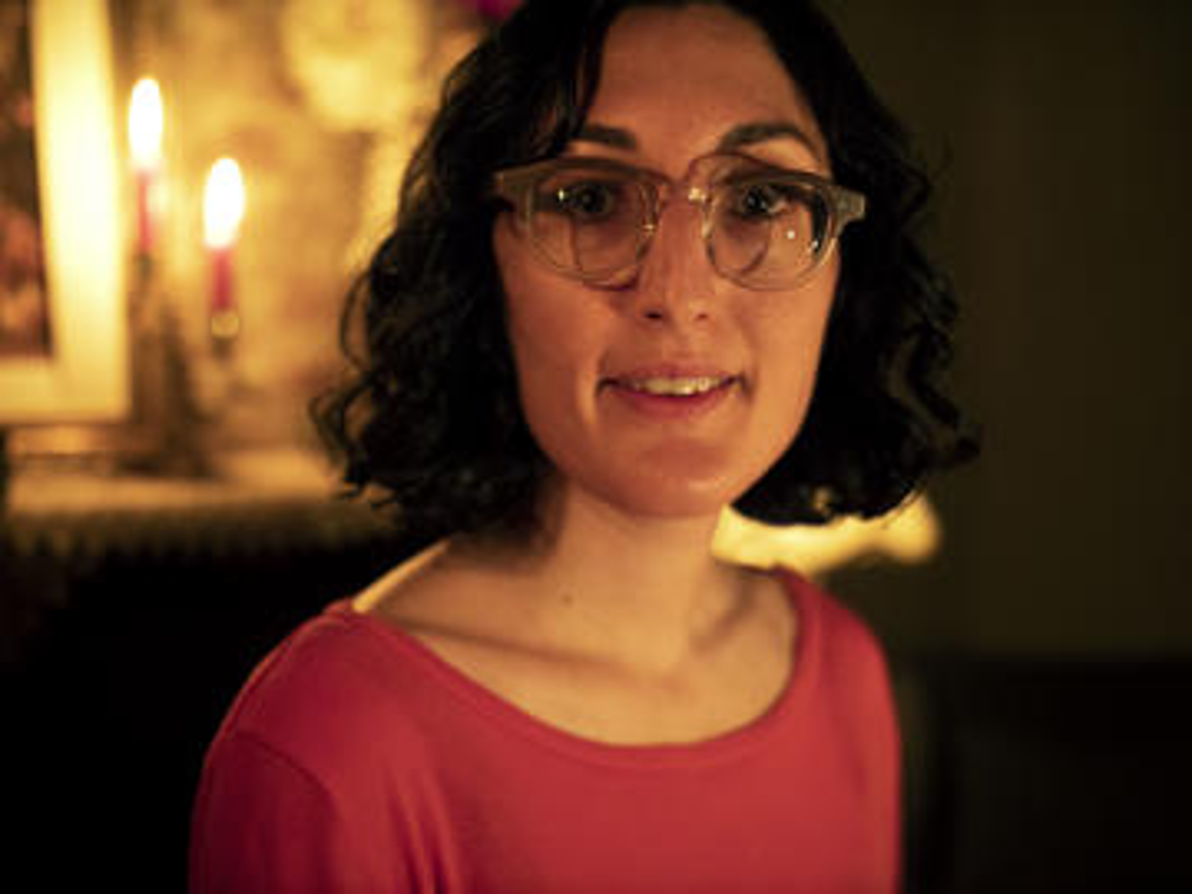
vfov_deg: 29.1
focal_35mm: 50
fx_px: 1722
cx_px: 596
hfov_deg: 38.2
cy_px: 447
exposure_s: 1/60
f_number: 1.3
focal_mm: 25
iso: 1250
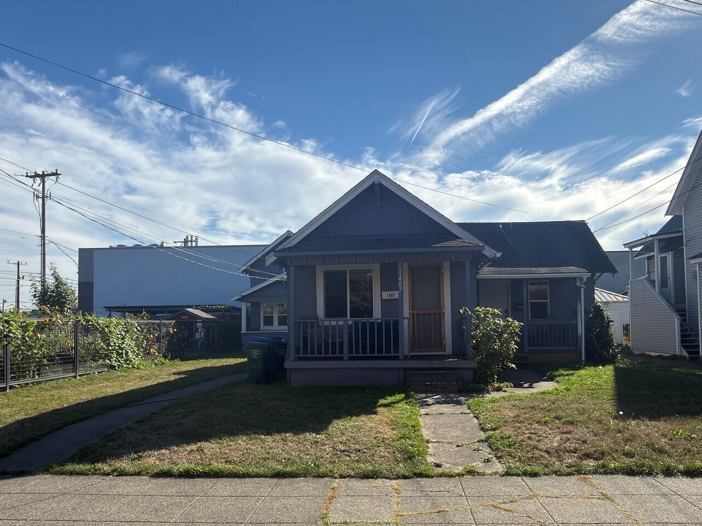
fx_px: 507
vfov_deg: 54.7
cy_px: 297
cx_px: 359
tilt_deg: +3.1
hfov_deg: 69.4
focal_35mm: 25
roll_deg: +1.1
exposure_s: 1/1094
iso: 20
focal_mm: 2.22
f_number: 2.2
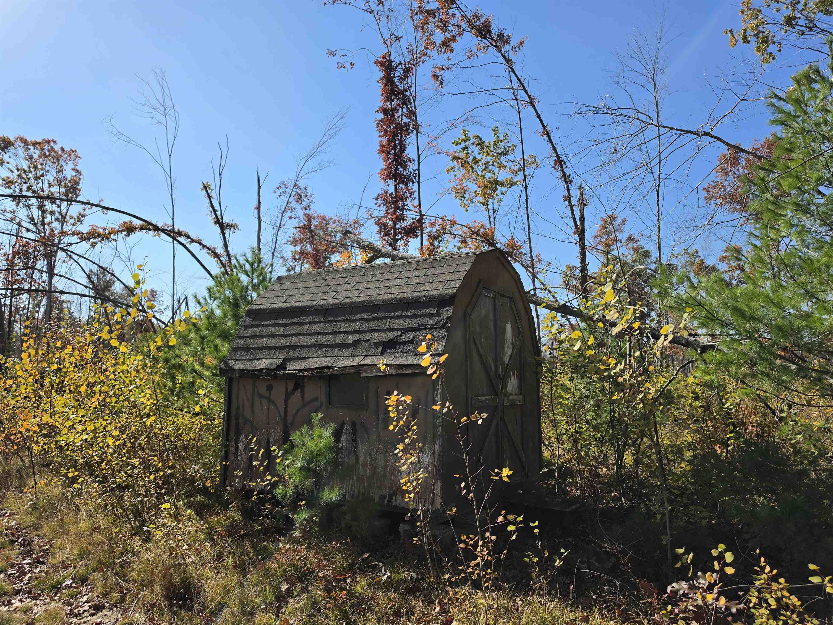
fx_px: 553
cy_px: 312
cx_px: 416
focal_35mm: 23
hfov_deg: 73.9
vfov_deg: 58.9
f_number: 1.4
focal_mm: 6.5
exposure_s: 1/6352
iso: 64
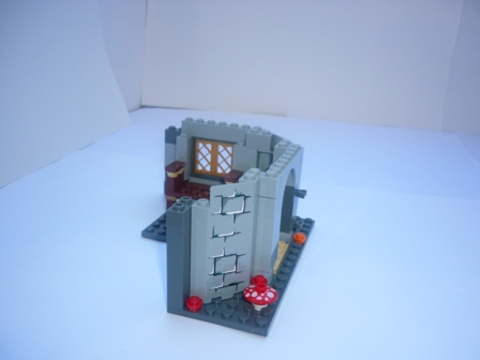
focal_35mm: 33
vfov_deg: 42.9
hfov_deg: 55.4
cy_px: 180
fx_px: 458
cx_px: 240
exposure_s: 1/125
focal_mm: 5.5
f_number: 2.8
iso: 100
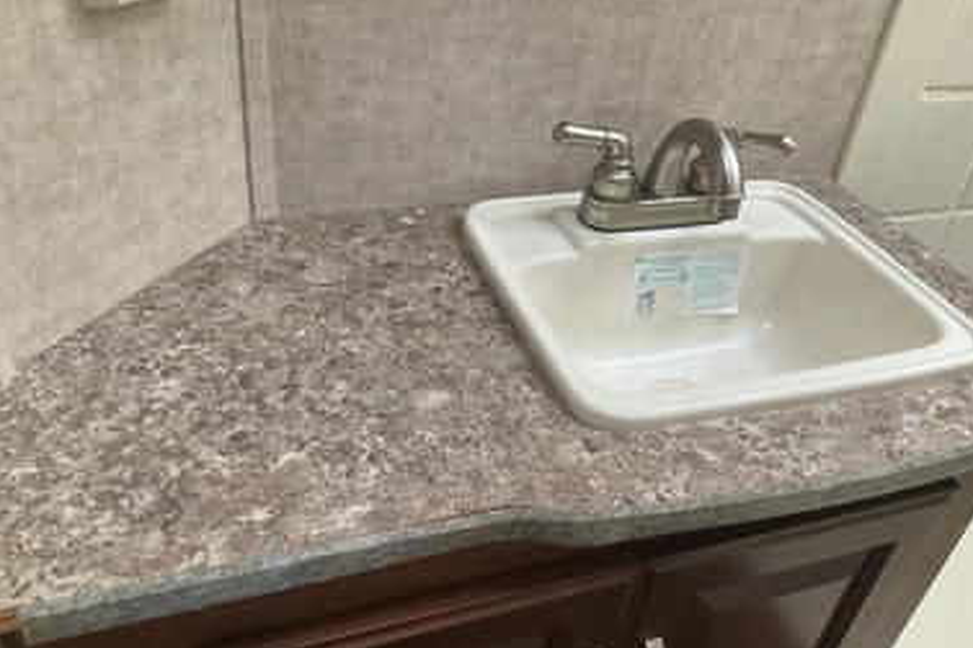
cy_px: 343
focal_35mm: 32
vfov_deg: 41.1
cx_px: 511
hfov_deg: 58.7
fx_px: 864
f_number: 1.8
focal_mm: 3
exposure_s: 1/88
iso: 64
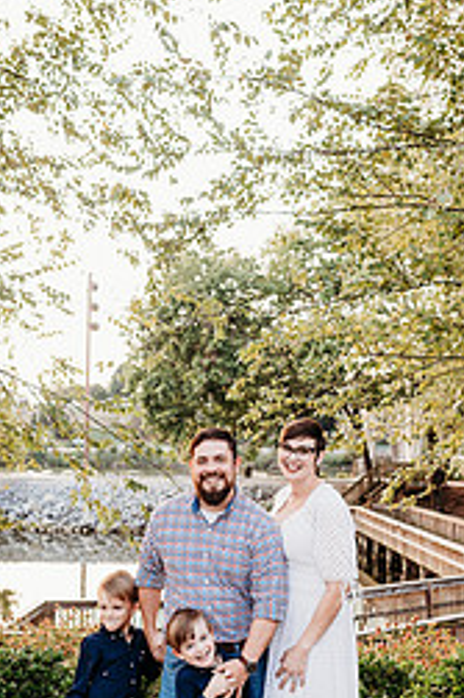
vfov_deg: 45.3
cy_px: 403
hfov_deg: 31.1
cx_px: 261
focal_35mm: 43
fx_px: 832
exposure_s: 1/200
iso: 320
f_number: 3.2
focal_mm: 24
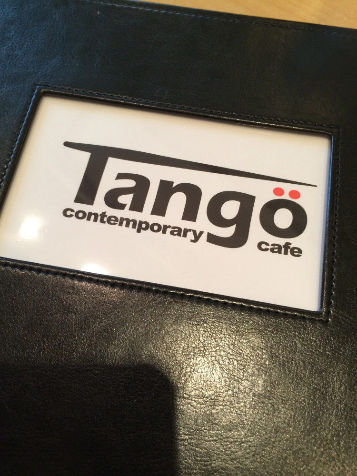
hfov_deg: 46.8
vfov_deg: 60.0
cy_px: 238
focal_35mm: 30
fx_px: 413
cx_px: 178
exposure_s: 1/30
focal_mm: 4.12
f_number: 2.2
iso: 200
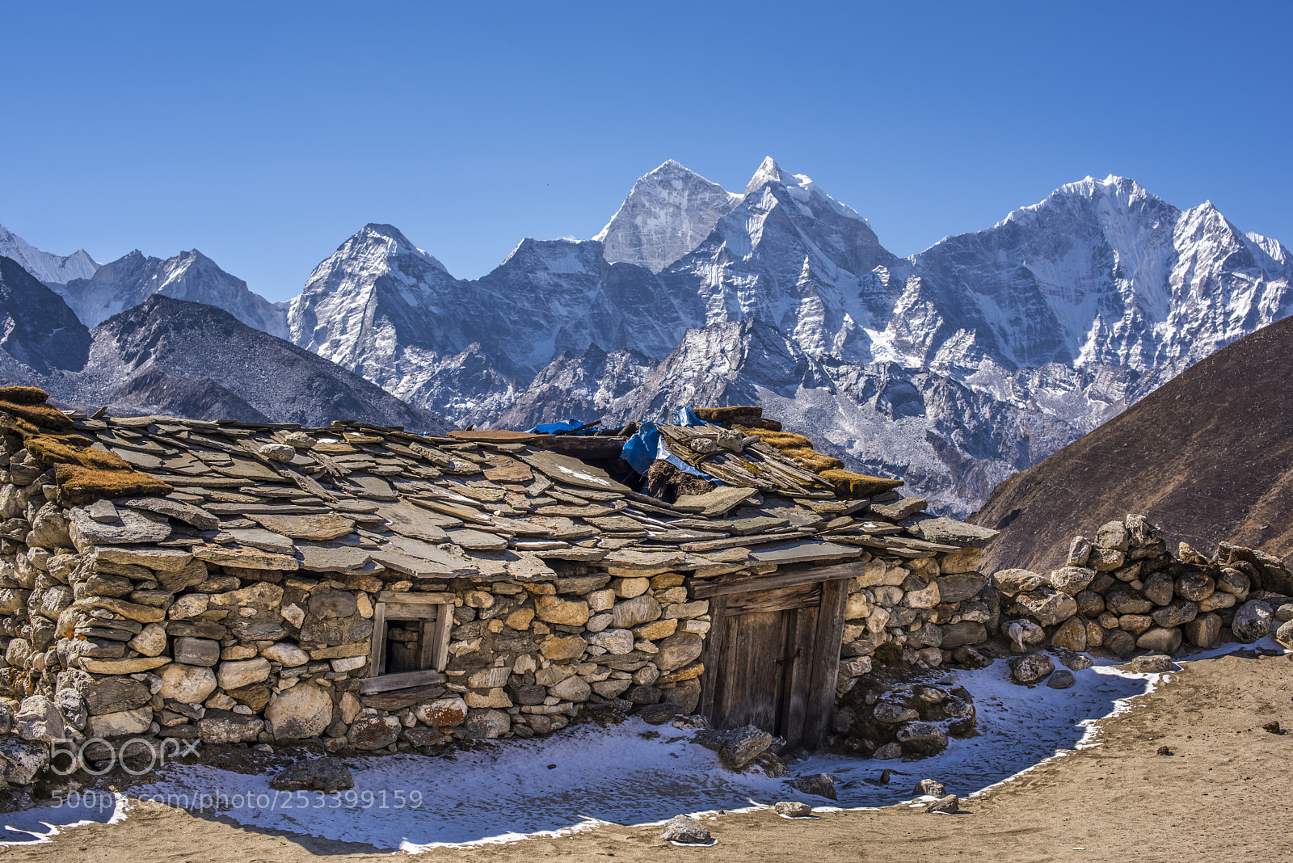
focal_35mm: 50
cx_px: 646
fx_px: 1796
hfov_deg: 39.6
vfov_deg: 27.0
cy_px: 432
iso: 64
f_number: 8
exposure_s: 1/250
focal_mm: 50
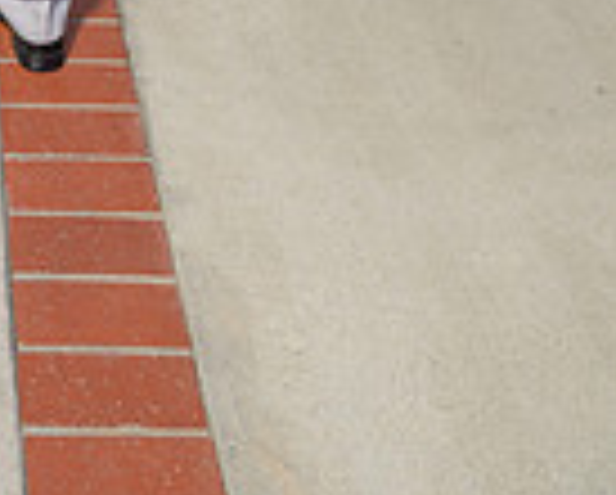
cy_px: -500
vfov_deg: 16.1
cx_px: -49
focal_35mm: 74
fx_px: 1351
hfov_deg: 24.1
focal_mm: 24
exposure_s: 1/160
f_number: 4.5
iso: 250
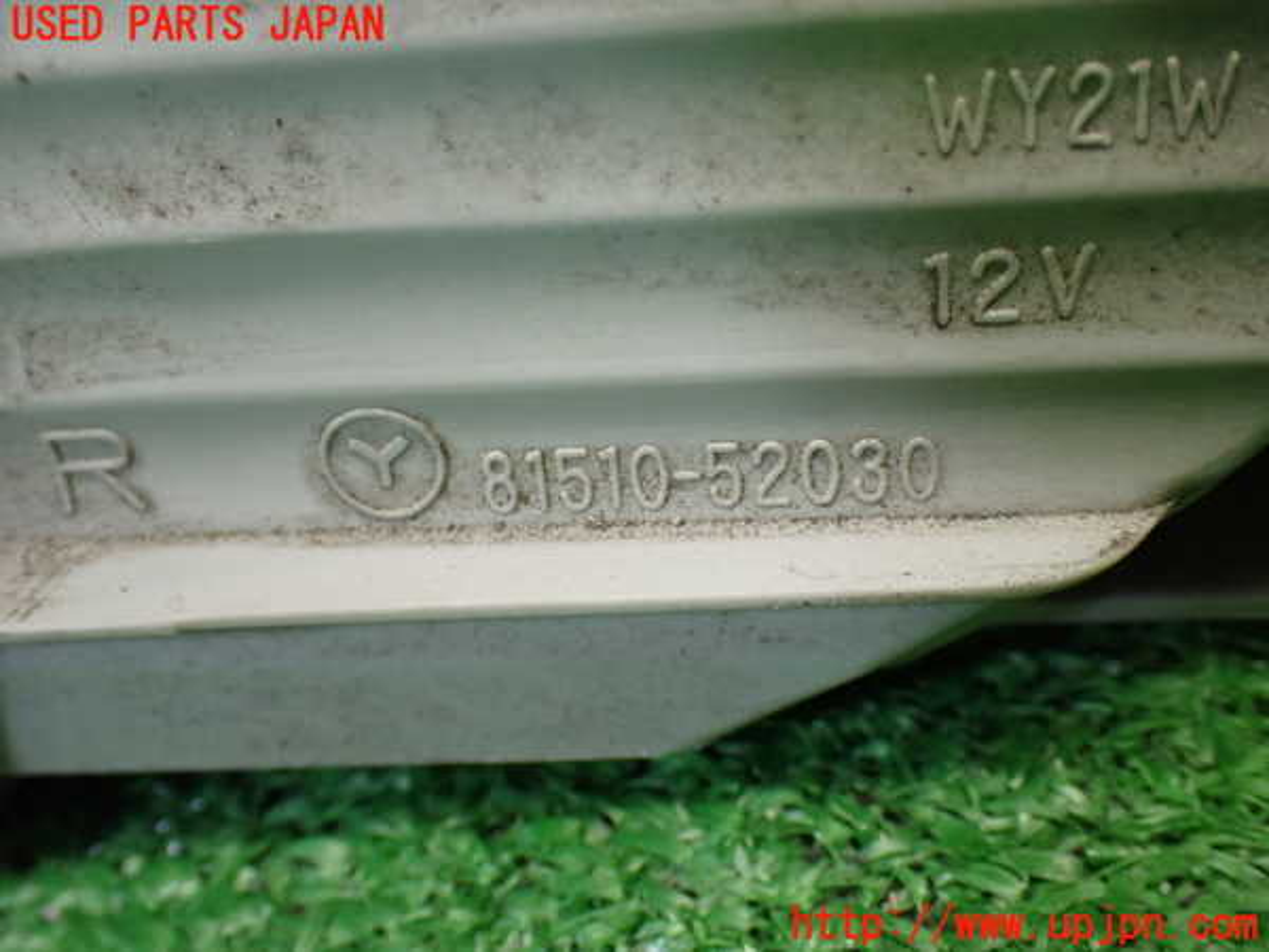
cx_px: 634
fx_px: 1503
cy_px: 476
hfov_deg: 45.8
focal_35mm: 41
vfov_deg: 35.1
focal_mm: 7.31
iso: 800
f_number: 2.8
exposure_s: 1/50
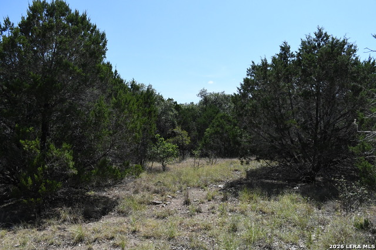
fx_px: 282
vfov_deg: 47.9
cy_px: 125
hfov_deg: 67.4
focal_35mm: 27
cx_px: 188
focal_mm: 18
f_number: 8
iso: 2200
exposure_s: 1/8000
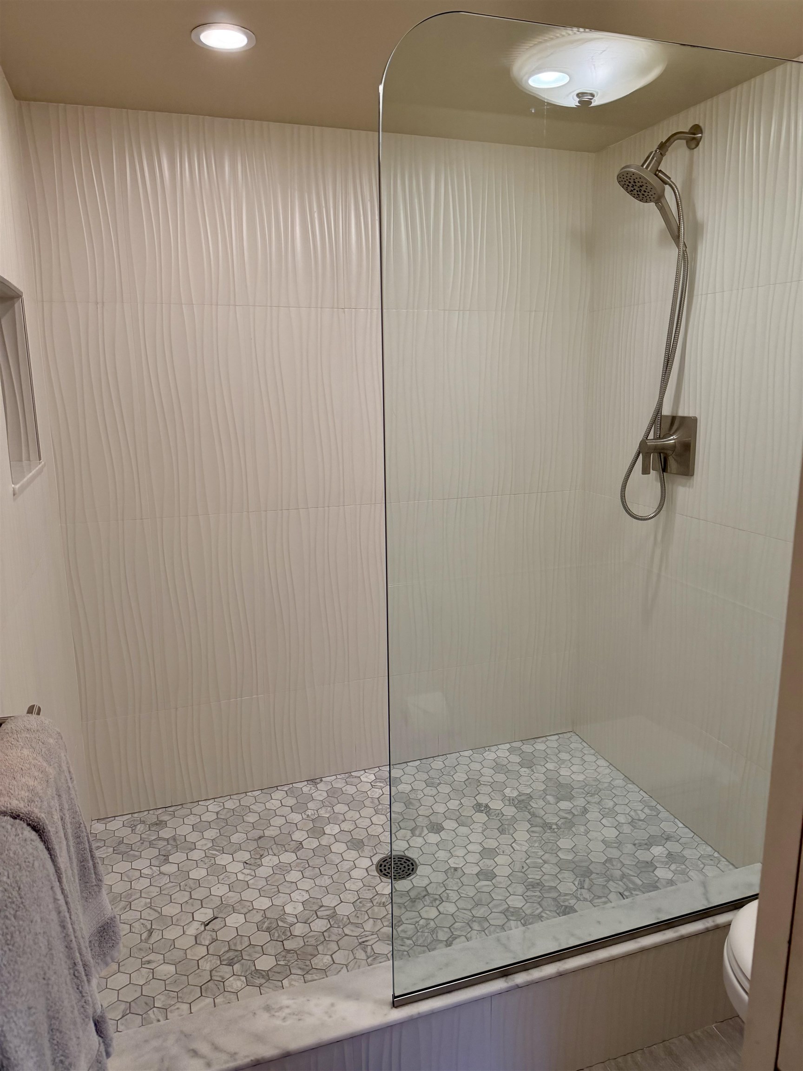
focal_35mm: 24
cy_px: 536
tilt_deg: -11.8
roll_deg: -0.2
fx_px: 742
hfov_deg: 56.8
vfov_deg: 71.6
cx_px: 402
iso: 250
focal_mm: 6.76
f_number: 1.78
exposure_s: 1/120
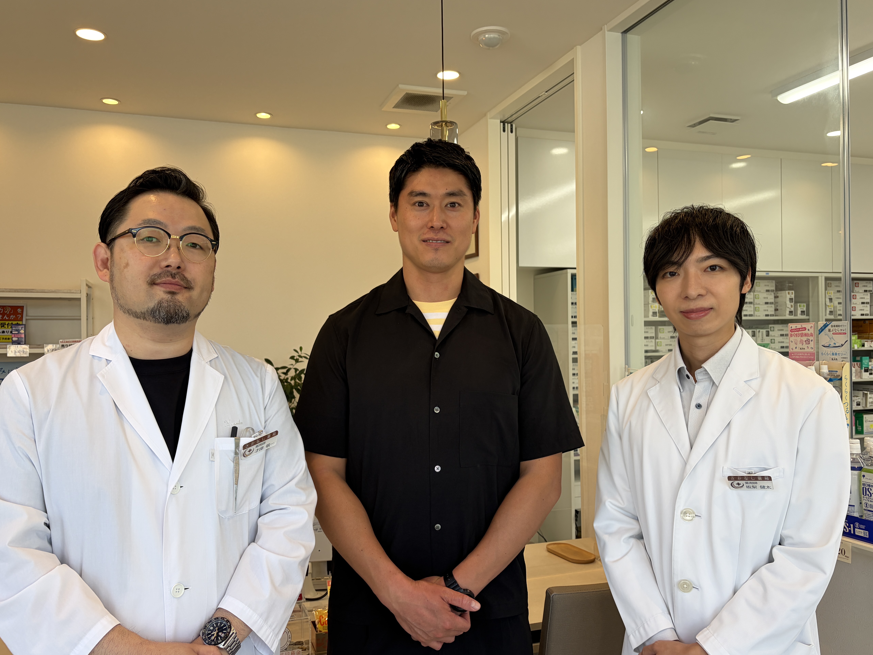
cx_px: 435
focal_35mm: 29
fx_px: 731
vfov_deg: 48.2
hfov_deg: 61.7
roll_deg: +1.1
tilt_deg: +0.5
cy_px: 342
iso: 32
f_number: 1.6
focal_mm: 5.96
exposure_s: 1/171
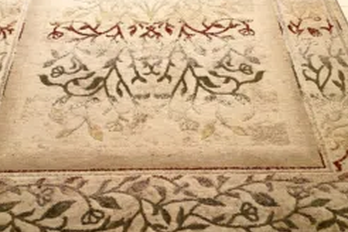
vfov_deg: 30.5
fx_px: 425
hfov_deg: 44.4
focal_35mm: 44
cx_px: 150
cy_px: 113
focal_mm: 4.3
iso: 160
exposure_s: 1/50
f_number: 2.4
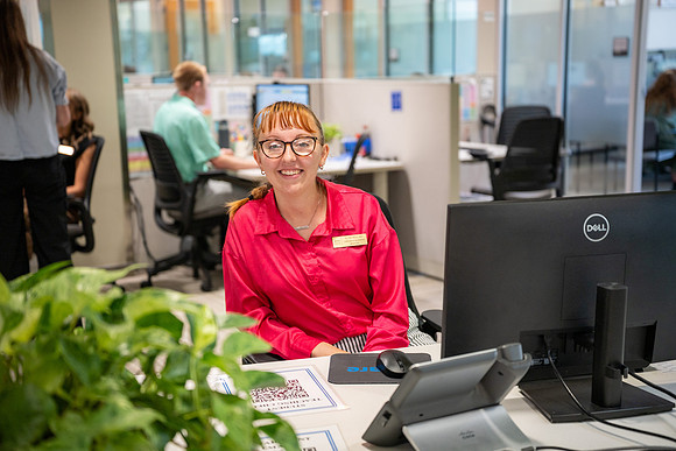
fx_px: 977
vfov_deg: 26.0
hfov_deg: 38.2
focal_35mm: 52
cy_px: 226
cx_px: 338
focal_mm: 52
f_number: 2.8
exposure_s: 1/160
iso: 640
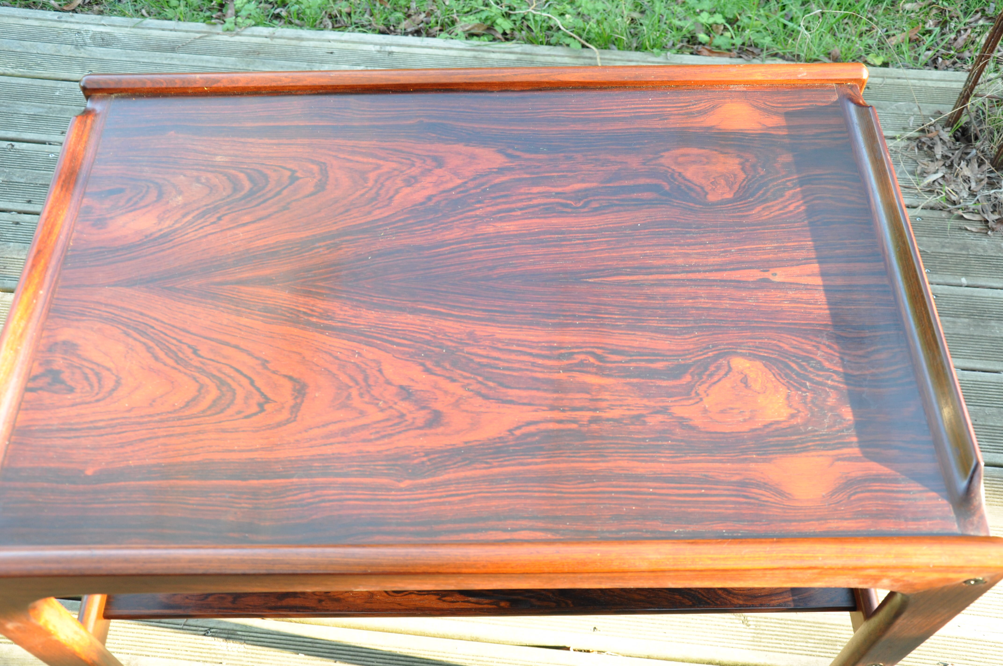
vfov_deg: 36.8
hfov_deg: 53.2
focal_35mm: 36
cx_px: 502
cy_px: 333
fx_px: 1002
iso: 500
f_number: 6.7
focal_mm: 24
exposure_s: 1/45
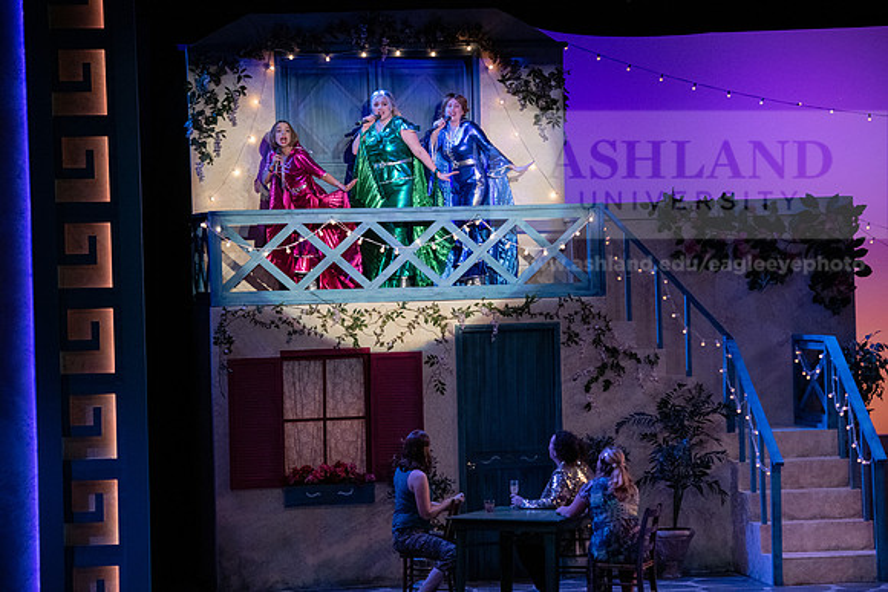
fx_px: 3207
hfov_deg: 15.8
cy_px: 296
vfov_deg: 10.6
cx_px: 444
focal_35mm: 130
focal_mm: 130
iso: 3200
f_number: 3.5
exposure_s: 1/400
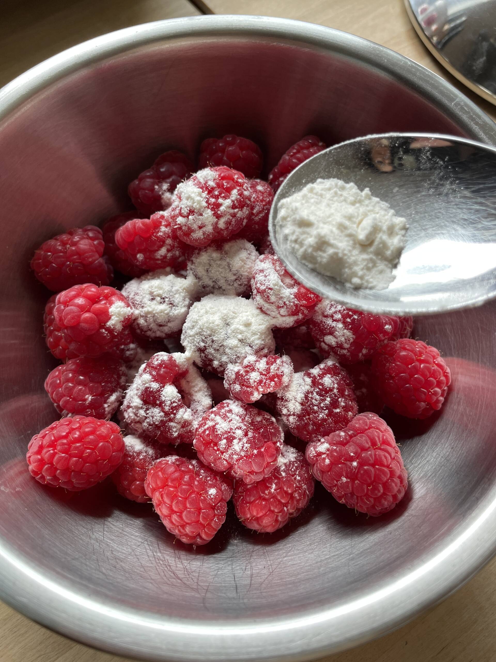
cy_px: 331
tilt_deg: -68.5
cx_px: 248
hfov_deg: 53.1
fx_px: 497
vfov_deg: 67.3
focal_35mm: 26
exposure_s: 1/121
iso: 64
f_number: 1.6
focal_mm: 4.2
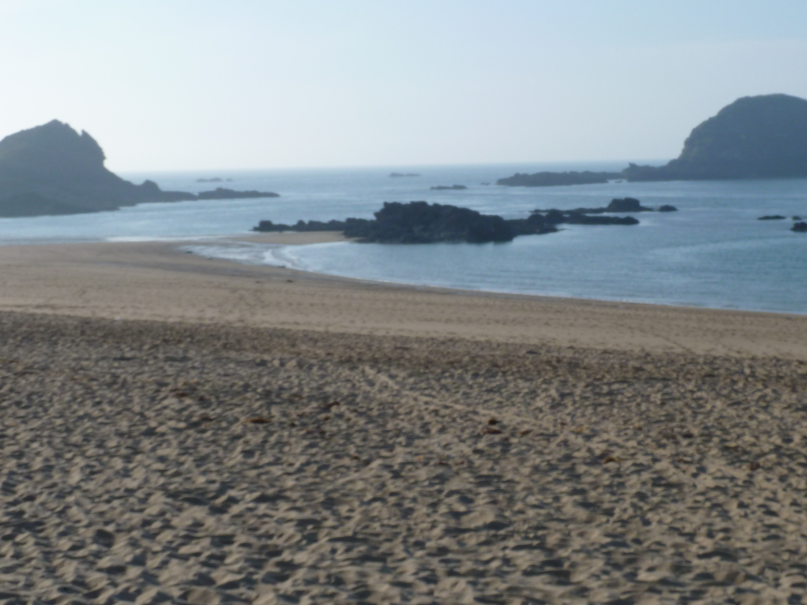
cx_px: 534
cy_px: 250
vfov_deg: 20.7
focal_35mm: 71
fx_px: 1655
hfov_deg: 27.2
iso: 80
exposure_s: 1/500
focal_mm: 8.5
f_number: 5.6
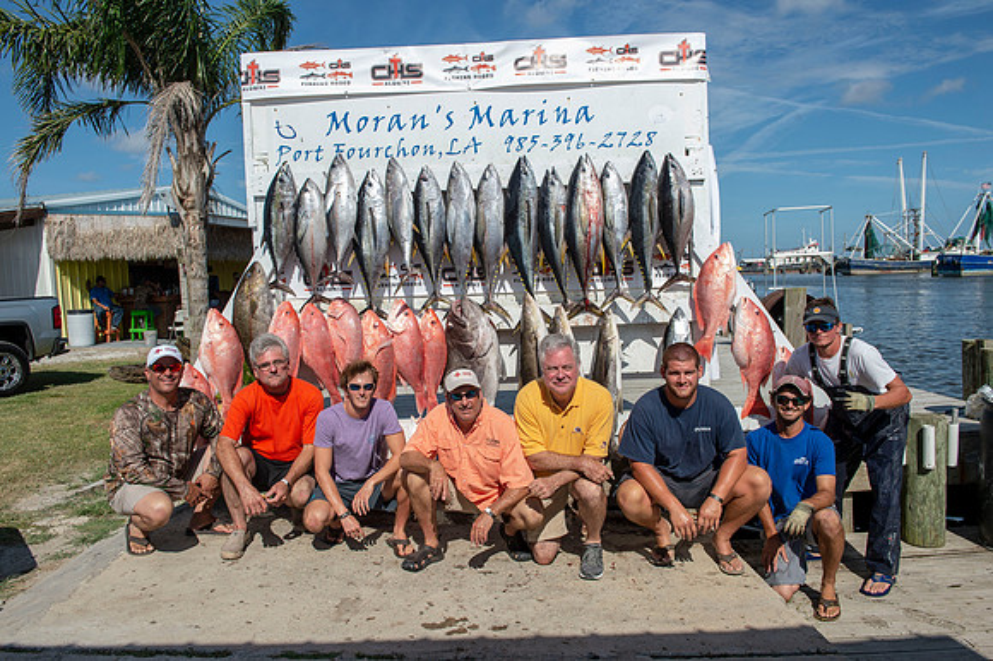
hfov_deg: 65.5
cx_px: 496
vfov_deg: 46.4
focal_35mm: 28
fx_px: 772
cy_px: 330
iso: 50
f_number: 9
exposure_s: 1/200
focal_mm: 28
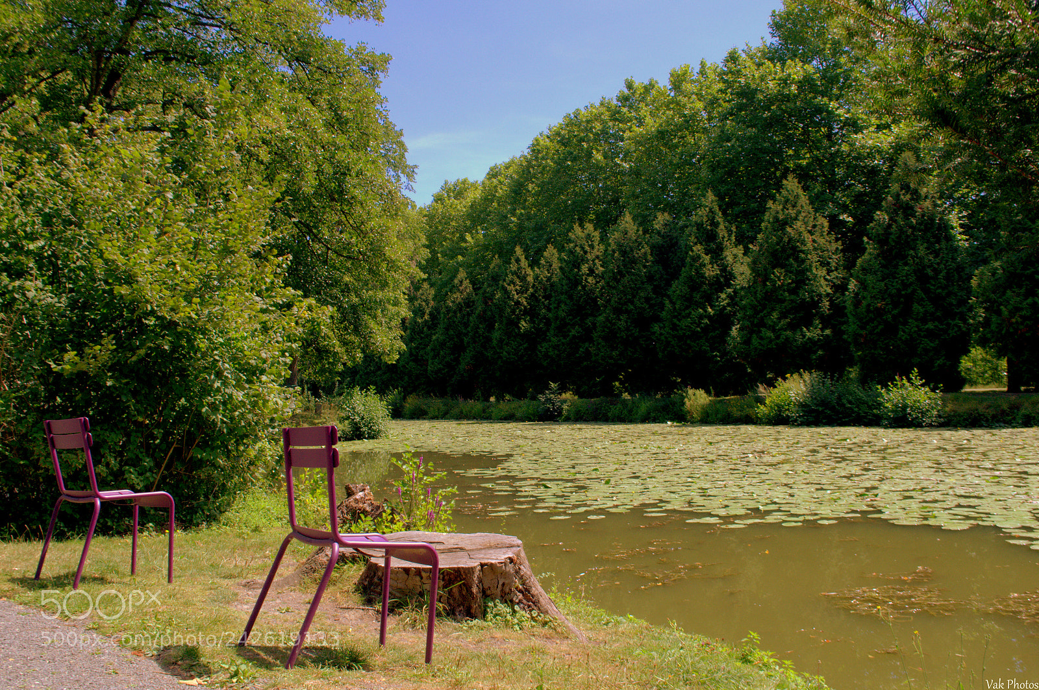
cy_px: 345
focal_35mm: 33
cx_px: 520
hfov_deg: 57.3
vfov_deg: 39.9
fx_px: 951
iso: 400
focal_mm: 22
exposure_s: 1/200
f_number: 10
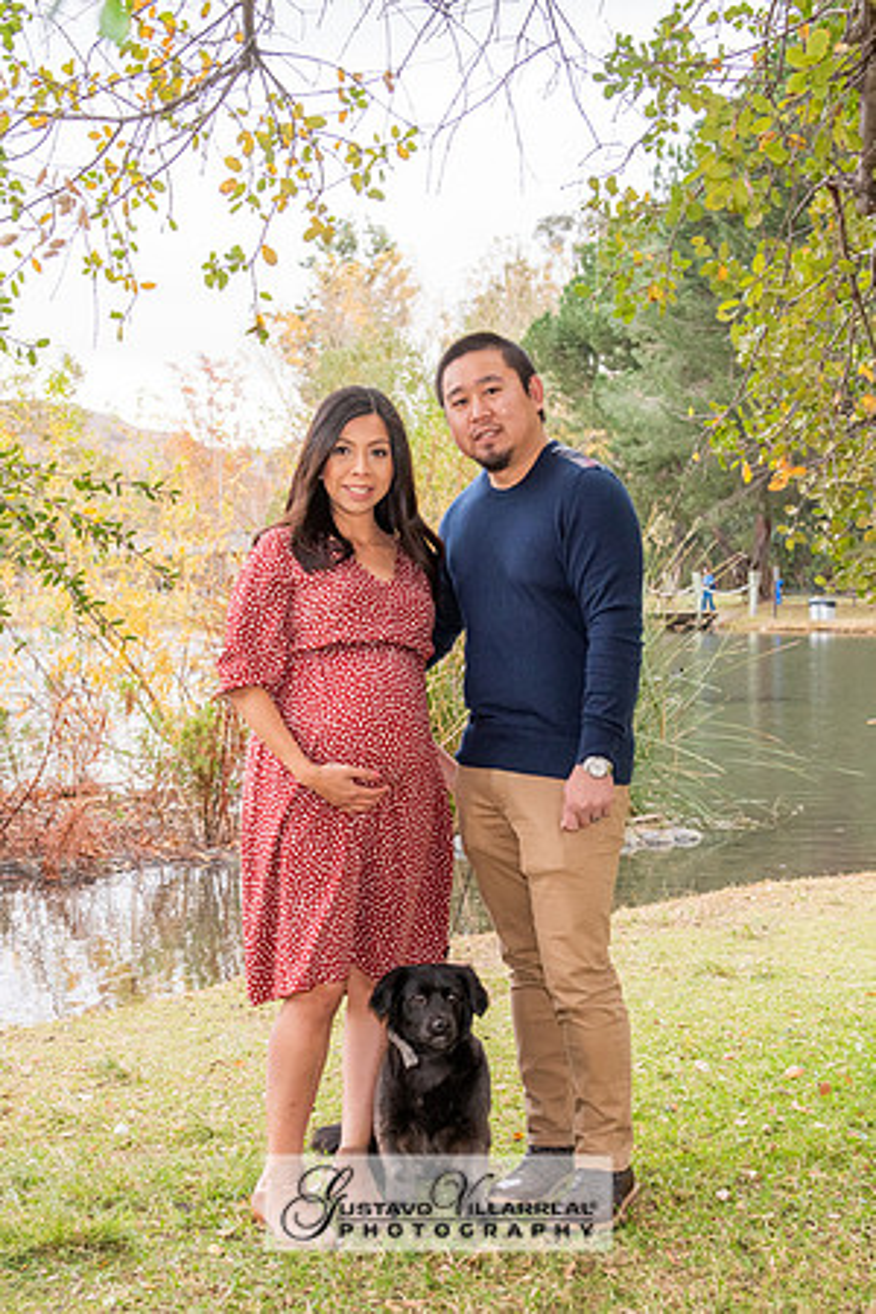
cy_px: 731
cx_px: 366
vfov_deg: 30.2
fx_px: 2434
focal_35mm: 67
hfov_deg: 20.4
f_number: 5
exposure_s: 1/125
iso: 800
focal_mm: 40
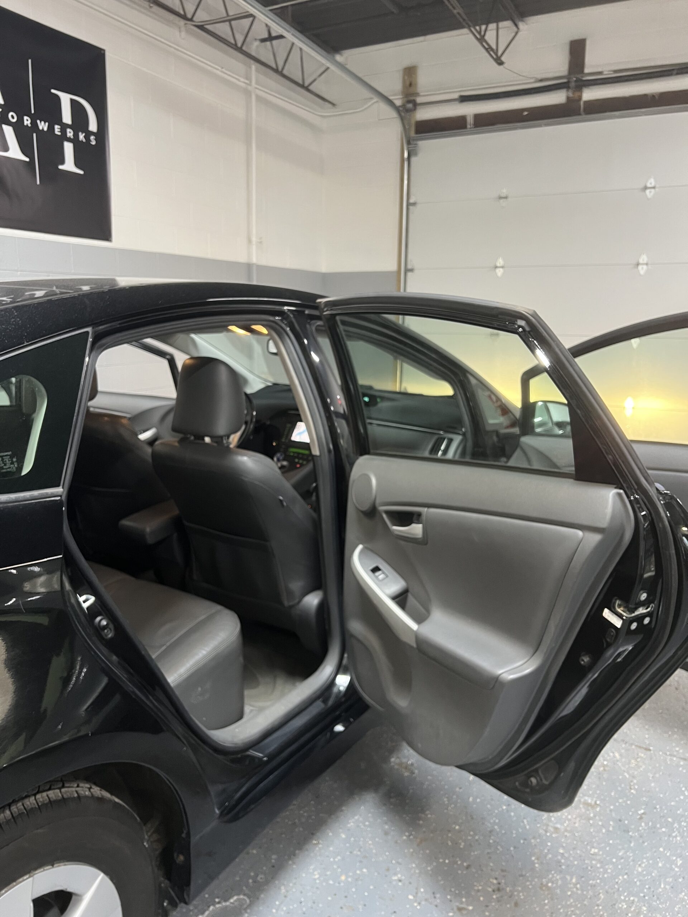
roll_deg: -0.2
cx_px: 344
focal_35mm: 26
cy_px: 458
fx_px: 689
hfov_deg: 53.1
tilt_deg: -11.7
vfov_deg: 67.3
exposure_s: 1/60
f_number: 1.5
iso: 320
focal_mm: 5.7
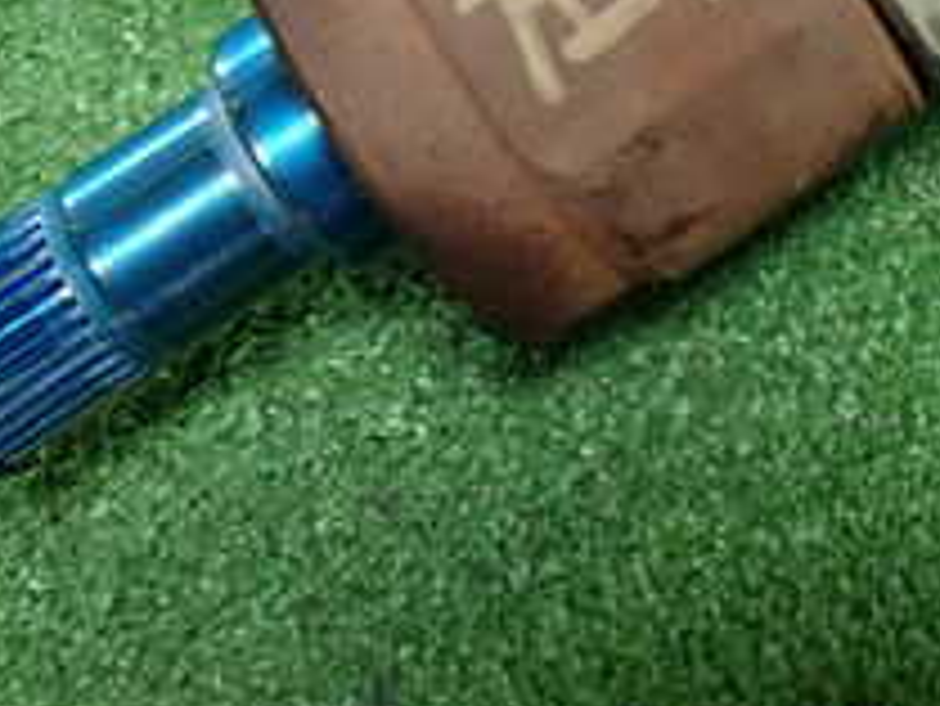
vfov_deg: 16.1
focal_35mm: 86
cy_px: -265
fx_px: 2337
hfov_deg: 21.9
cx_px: 958
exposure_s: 1/30
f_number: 2.3
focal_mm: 5.4
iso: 250
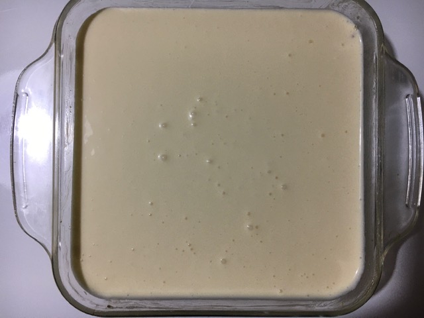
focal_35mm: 29
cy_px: 159
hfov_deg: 61.7
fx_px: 355
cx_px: 212
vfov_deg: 48.2
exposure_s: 1/30
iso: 40
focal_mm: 4.15
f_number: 2.2
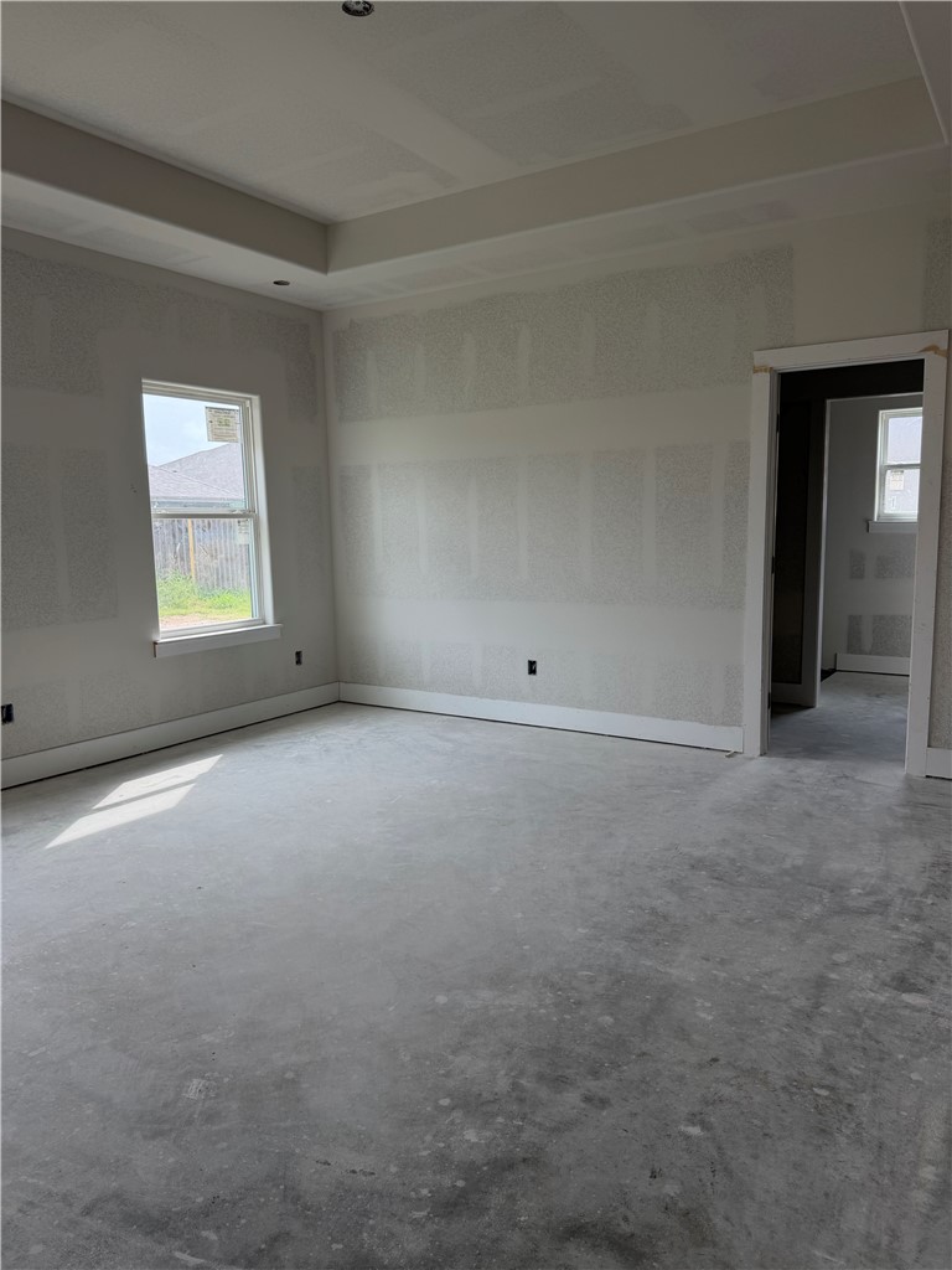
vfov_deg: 71.6
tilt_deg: -7.7
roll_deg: +1.0
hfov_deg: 56.8
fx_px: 880
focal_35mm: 24
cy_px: 635
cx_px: 476
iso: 80
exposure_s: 1/381
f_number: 1.78
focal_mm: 6.76
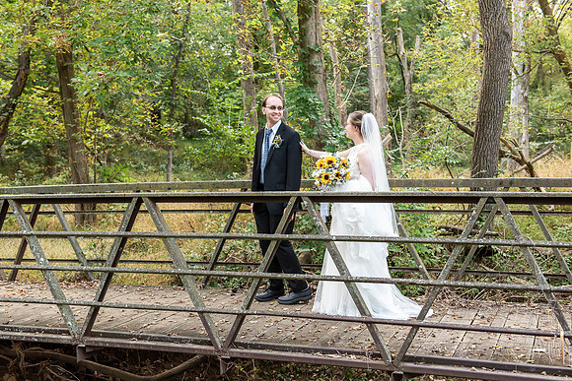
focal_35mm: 45
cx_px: 286
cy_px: 190
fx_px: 715
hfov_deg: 43.6
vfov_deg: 29.9
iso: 400
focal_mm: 45
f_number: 4
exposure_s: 1/400
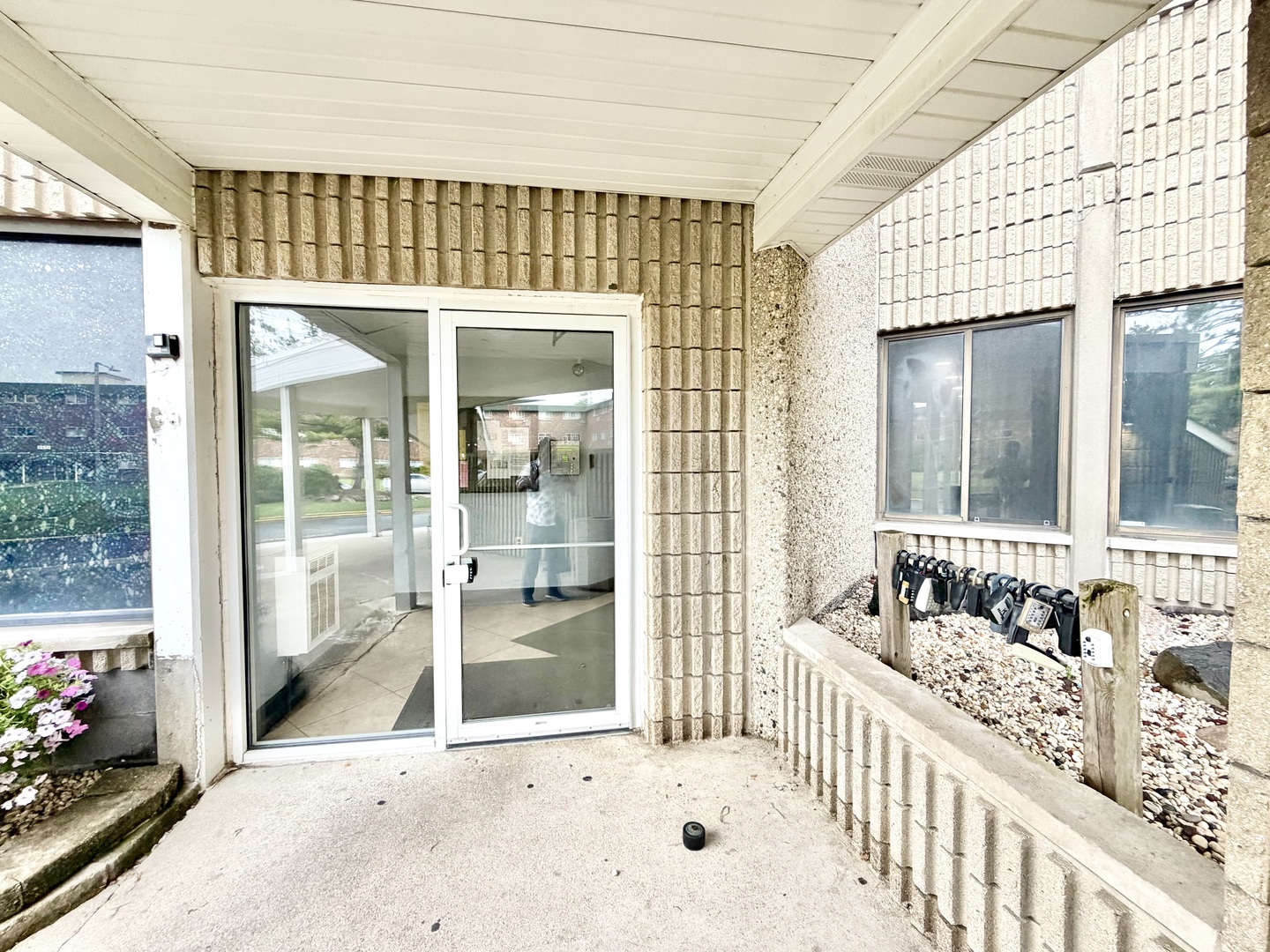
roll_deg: +1.2
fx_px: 514
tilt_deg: -1.9
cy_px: 476
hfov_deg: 102.1
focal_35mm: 14
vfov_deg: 85.7
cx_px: 635
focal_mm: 2.22
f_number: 2.2
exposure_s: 1/60
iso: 250
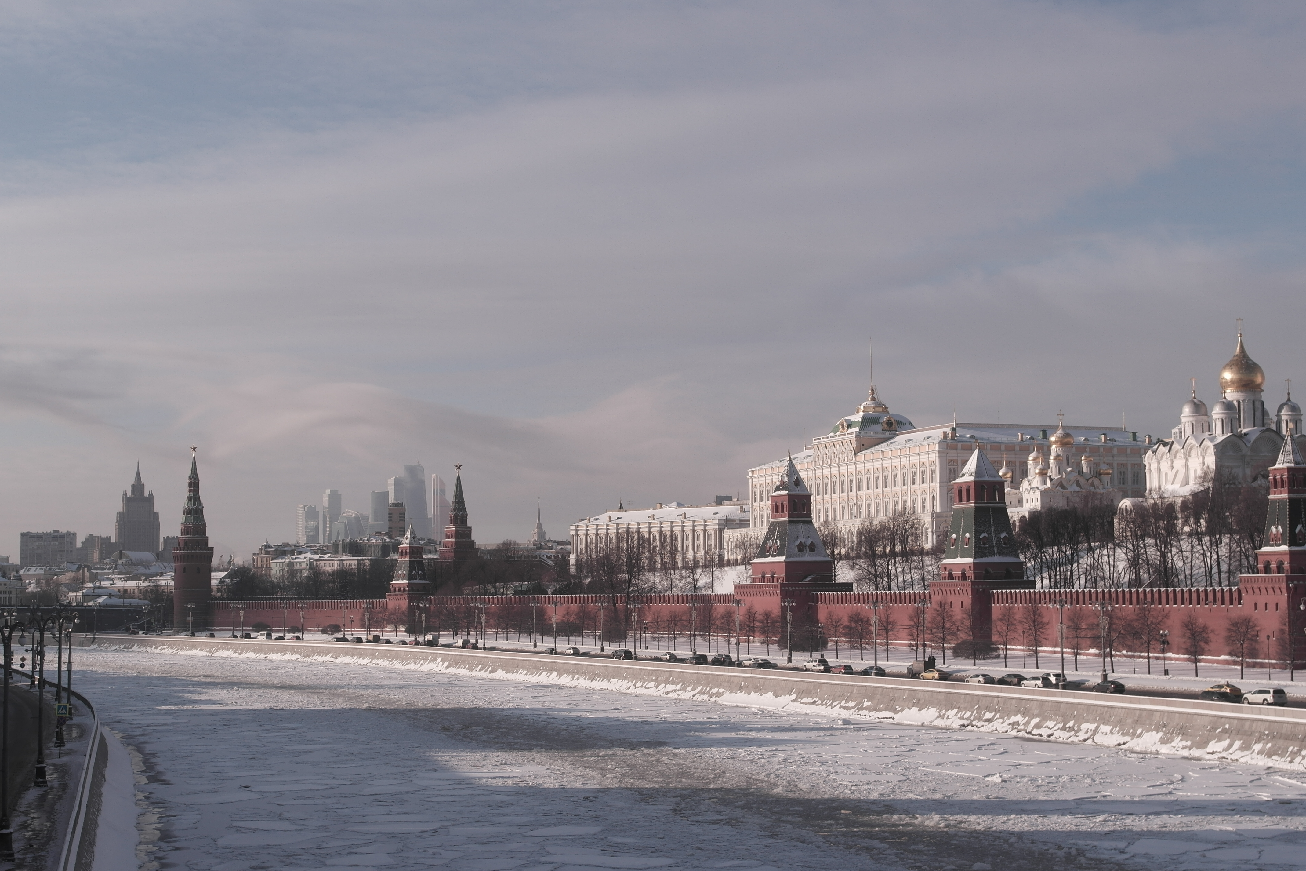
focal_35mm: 55
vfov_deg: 24.6
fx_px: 1995
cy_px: 435
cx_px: 627
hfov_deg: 36.2
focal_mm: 28
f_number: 10
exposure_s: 1/400
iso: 100
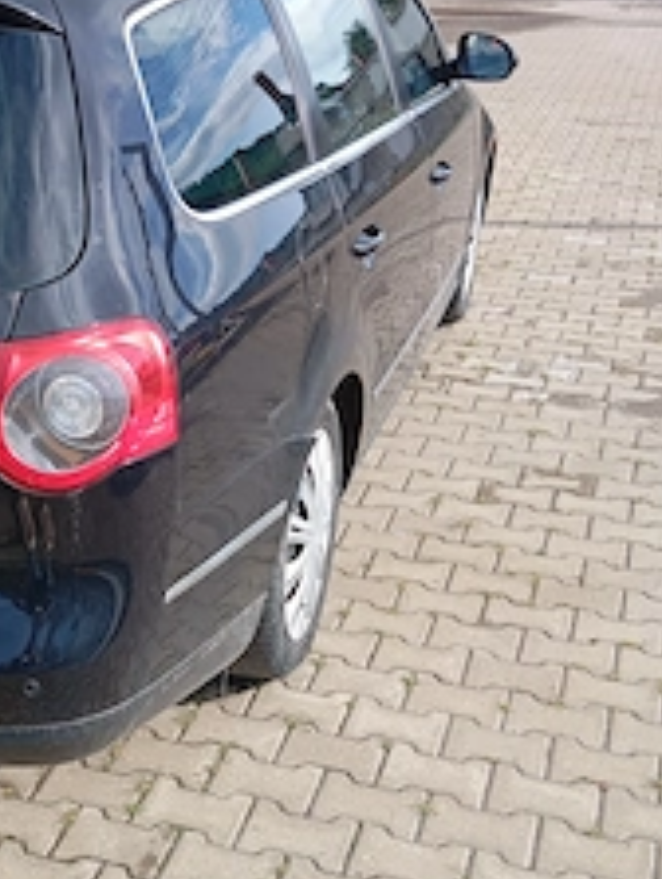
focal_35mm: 50
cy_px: 666
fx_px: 1271
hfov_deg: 28.3
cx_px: 99
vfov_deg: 37.1
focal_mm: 4.22
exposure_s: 1/253
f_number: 1.8
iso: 109
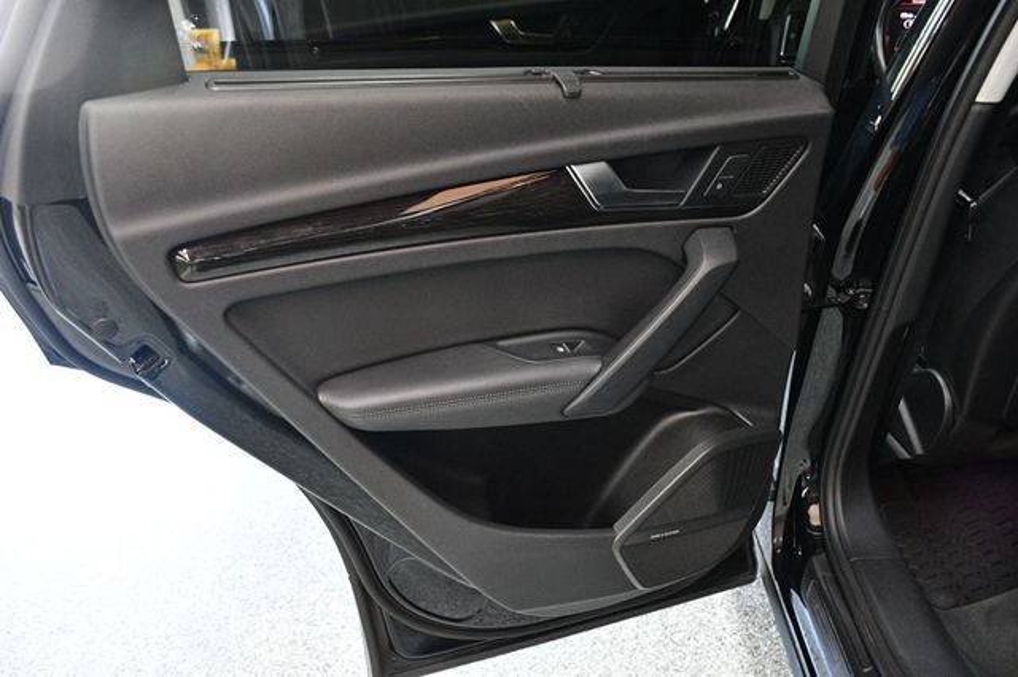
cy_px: 338
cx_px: 509
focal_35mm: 30
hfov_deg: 62.0
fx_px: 848
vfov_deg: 43.6
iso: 3200
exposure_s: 1/60
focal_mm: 20
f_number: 3.5
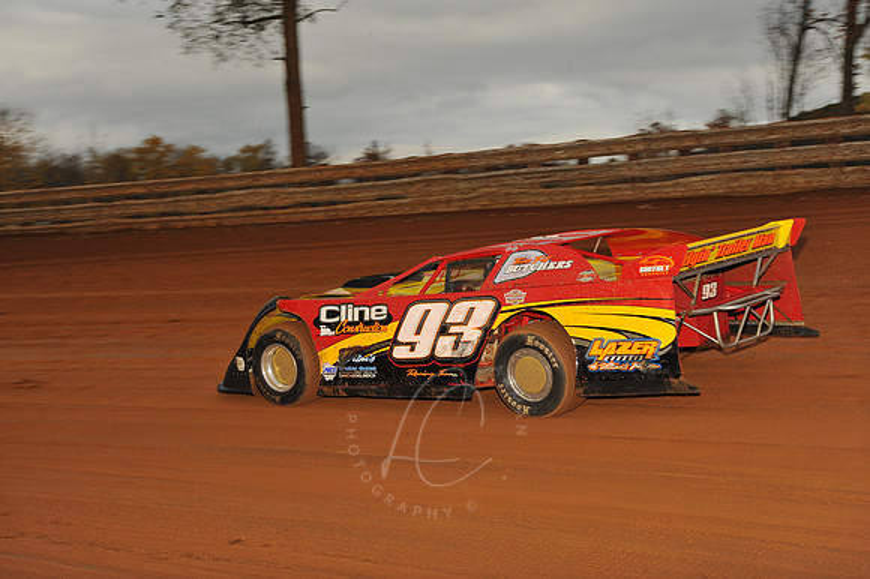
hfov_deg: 32.4
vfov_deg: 21.9
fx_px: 1497
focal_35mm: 62
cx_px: 435
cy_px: 290
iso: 800
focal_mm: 62
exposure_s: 1/320
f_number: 7.1
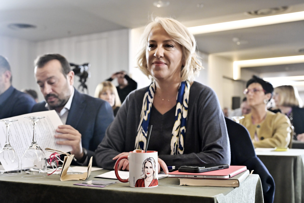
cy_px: 102
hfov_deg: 43.6
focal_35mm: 45
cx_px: 152
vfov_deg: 29.9
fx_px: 380
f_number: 4.5
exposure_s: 1/250
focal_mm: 45
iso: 2500
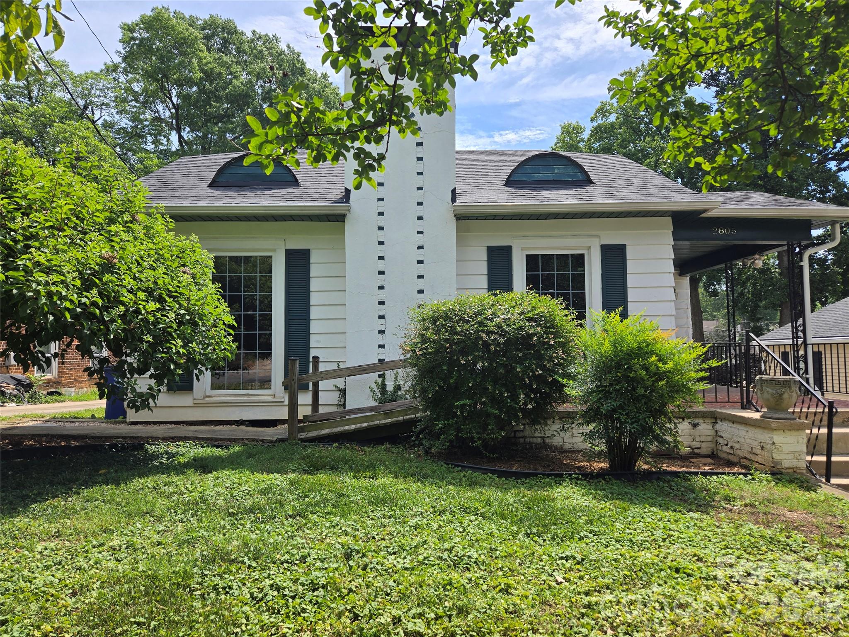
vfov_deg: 58.9
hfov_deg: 73.9
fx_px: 564
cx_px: 424
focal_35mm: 23
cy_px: 318
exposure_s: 1/1563
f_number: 1.8
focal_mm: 5.4
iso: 25
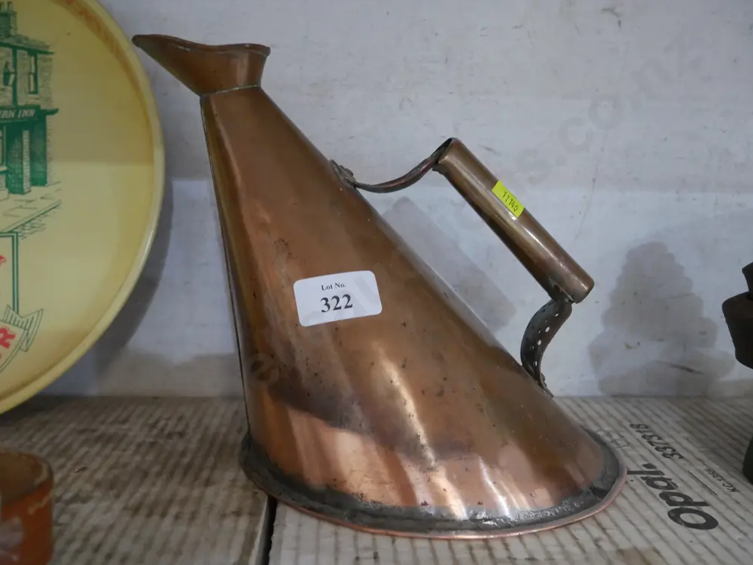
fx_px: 718
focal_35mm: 33
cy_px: 280
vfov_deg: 43.0
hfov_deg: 55.3
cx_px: 381
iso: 2500
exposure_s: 1/60
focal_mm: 16
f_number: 3.6
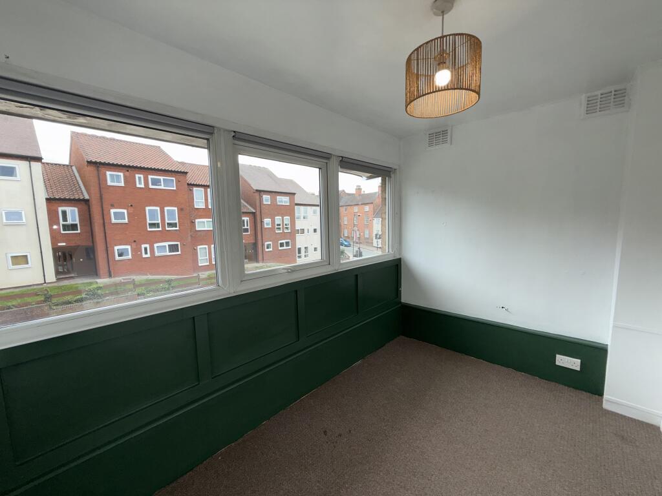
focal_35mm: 14
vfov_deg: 85.7
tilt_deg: -6.1
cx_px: 331
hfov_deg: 102.1
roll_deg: +1.8
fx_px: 268
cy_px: 248
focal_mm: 2.22
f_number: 2.2
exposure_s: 1/122
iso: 25
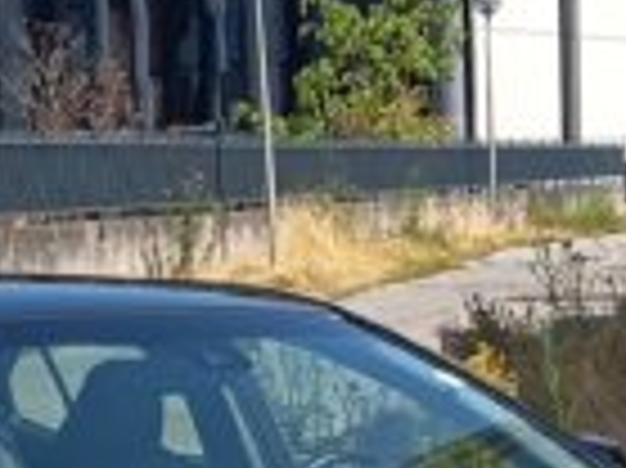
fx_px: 2403
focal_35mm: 133
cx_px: 311
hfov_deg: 14.8
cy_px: 616
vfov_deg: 10.9
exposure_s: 1/481
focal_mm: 5.27
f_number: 1.7
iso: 53
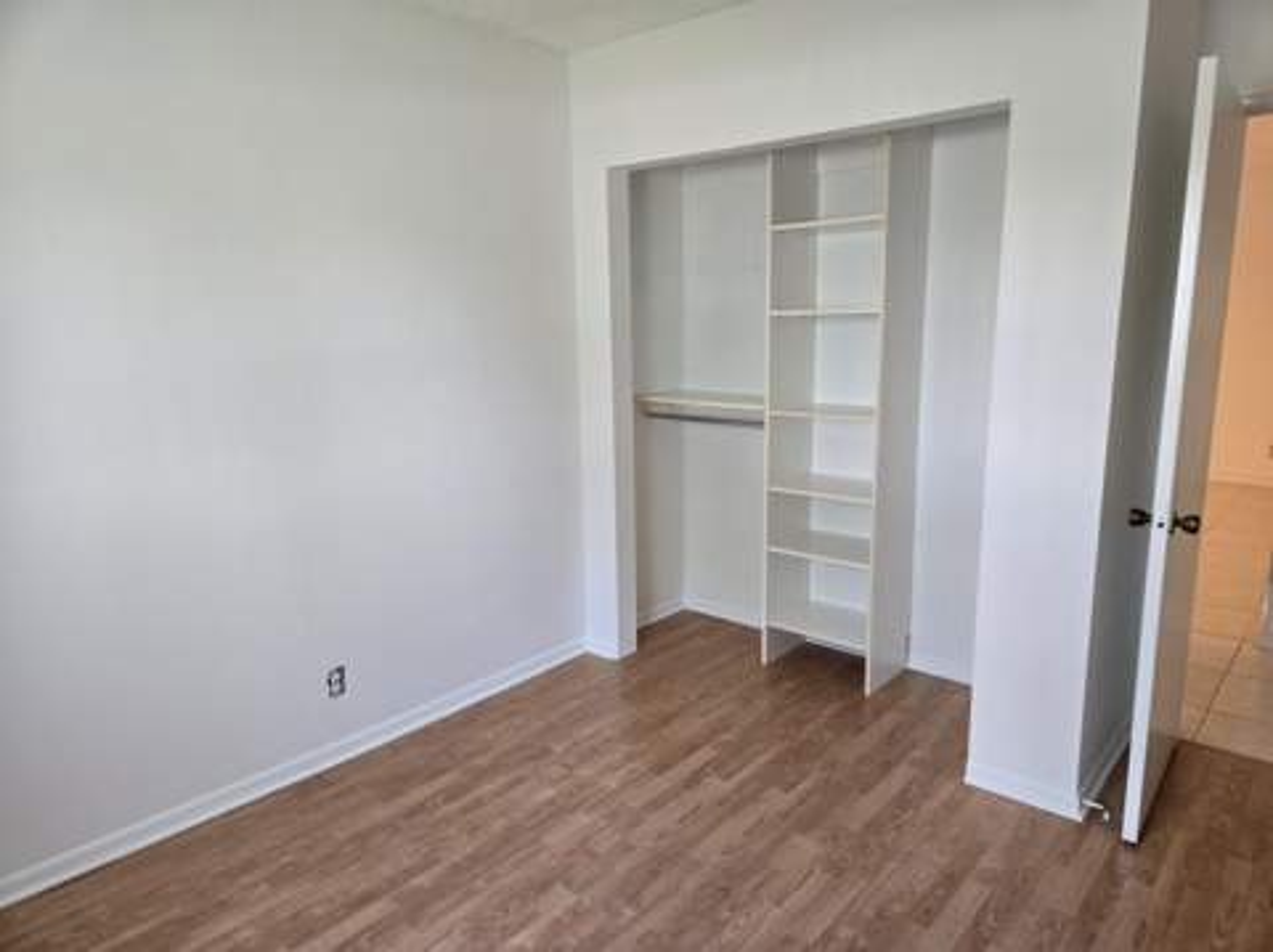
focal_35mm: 23
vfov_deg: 58.8
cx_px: 636
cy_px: 476
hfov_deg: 74.0
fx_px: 845
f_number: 1.8
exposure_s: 1/120
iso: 250
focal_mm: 5.4
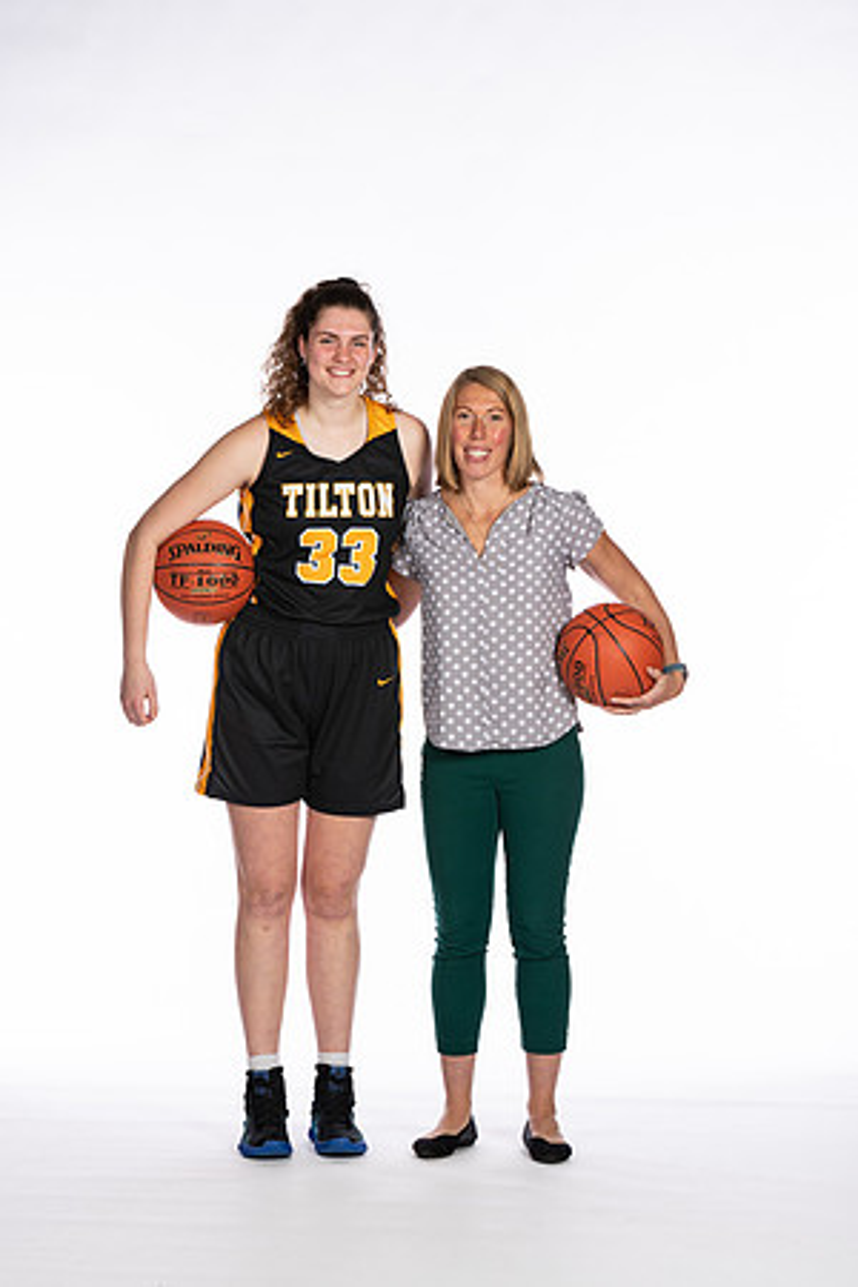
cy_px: 644
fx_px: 4290
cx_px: 429
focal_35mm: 120
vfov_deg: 17.1
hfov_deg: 11.4
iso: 100
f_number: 5.6
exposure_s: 1/100
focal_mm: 80
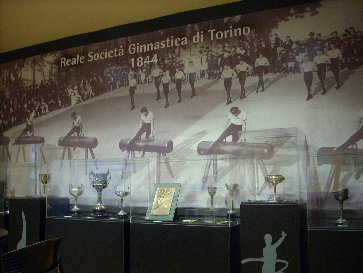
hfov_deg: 50.1
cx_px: 182
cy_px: 136
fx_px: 388
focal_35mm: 37
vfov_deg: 38.7
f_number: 2.8
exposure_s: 1/4
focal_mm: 6.2
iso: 183
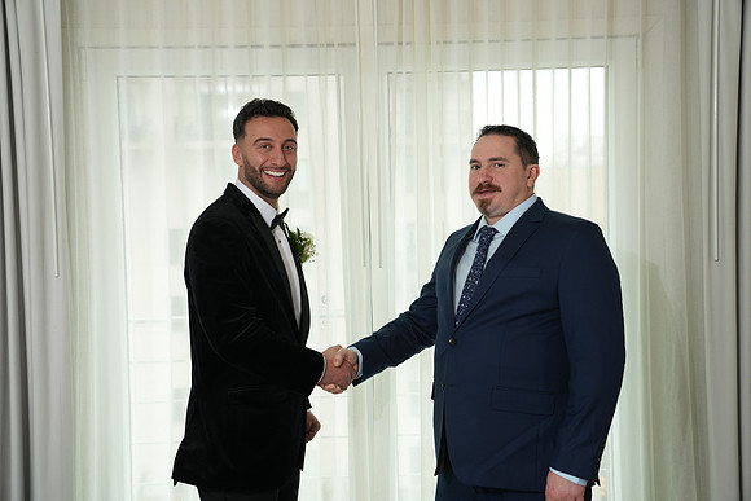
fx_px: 1022
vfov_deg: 27.5
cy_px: 250
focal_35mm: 49
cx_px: 376
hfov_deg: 40.3
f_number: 4
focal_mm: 49
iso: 640
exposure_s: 1/200
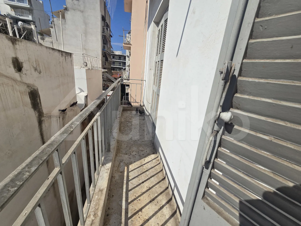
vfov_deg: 89.9
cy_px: 113
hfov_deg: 106.2
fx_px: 113
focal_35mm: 13
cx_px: 150
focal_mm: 2.2
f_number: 2.2
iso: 50
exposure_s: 1/4616
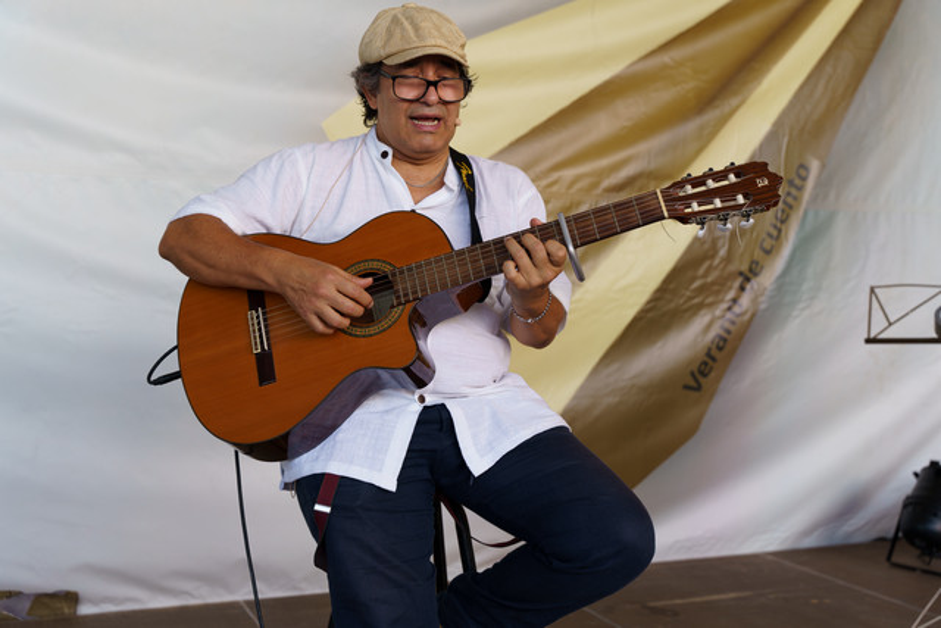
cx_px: 470
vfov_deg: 31.6
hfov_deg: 45.9
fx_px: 1111
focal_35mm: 42
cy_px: 314
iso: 100
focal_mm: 42.5
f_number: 4
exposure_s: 1/100
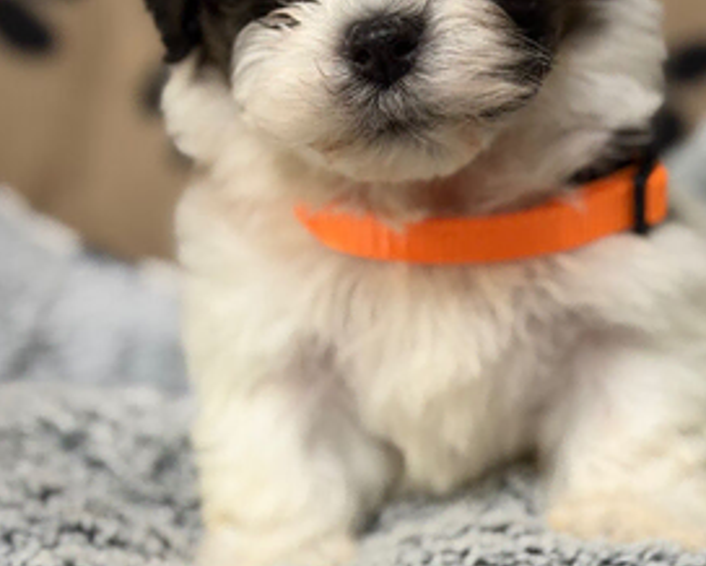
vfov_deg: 19.0
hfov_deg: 23.5
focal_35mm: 81
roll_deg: +1.2
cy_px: 292
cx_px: 375
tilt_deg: -19.0
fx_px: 1694
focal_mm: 6.76
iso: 320
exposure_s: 1/40
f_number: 1.78
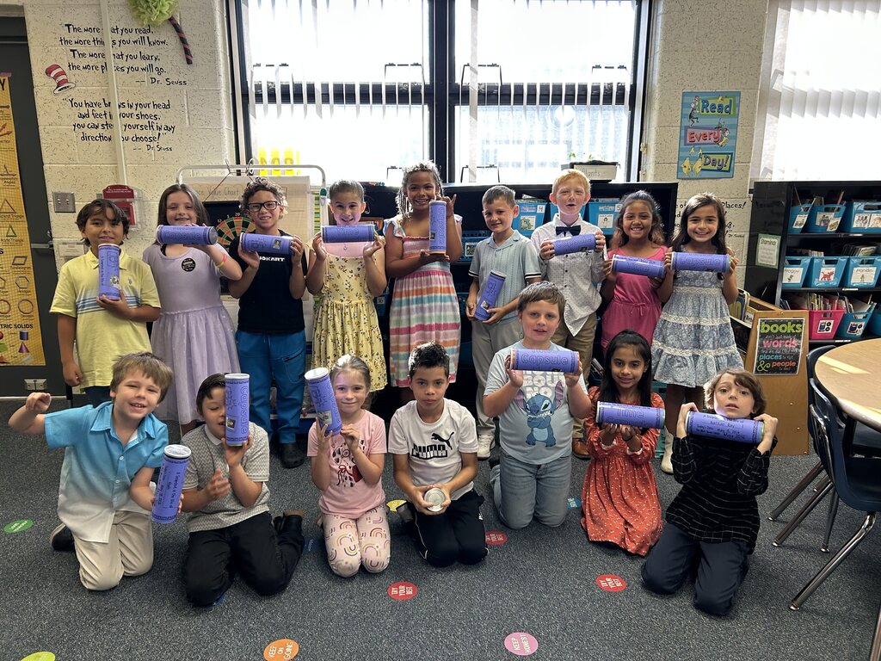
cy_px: 330
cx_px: 440
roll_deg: +0.1
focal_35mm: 26
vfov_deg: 53.1
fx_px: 662
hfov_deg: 67.3
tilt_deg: -13.0
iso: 100
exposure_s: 1/120
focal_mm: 5.7
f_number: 1.5
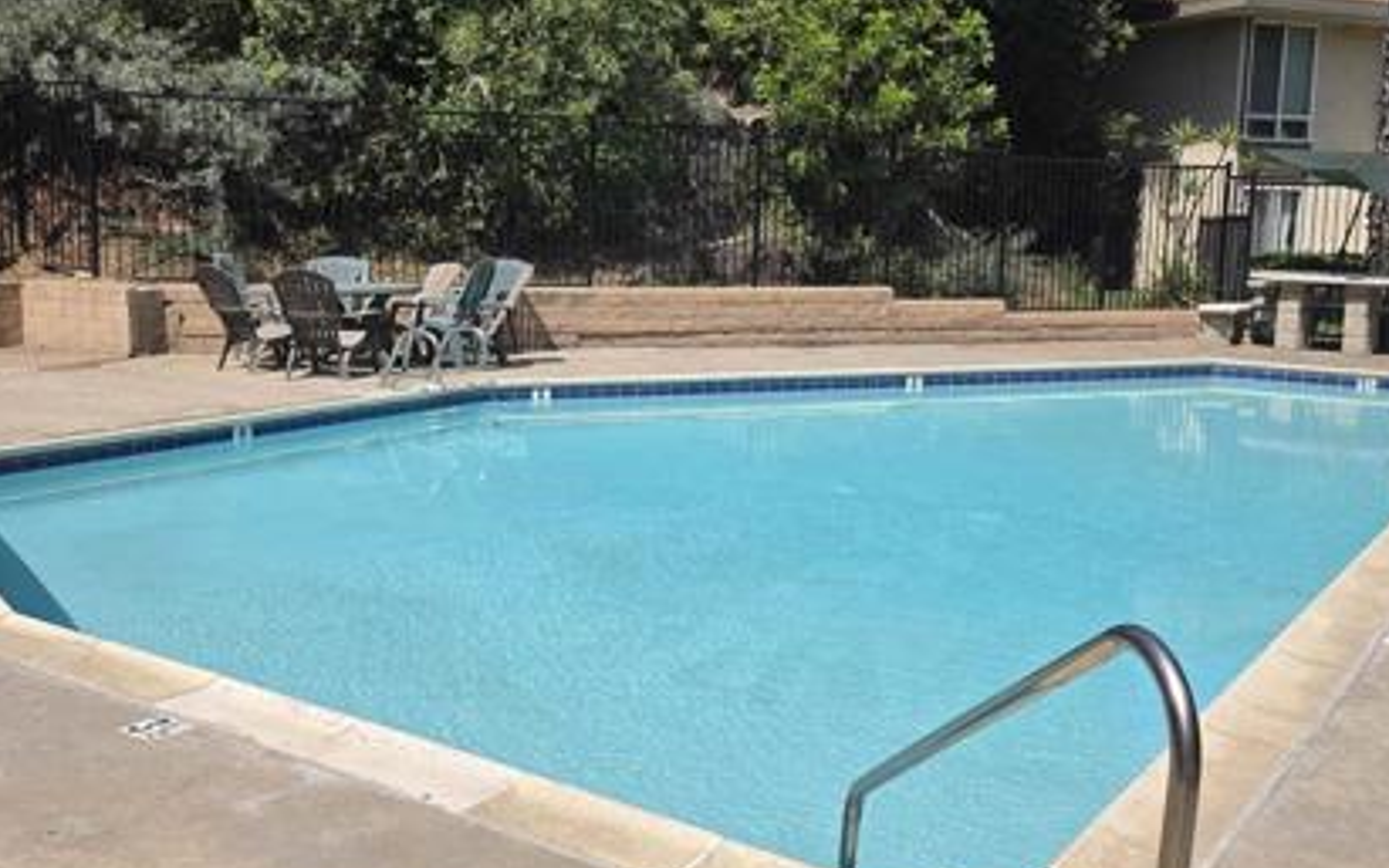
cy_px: 372
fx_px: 1439
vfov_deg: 33.5
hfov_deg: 51.5
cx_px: 642
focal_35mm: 38
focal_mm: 6.5
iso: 64
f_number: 1.4
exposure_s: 1/7939
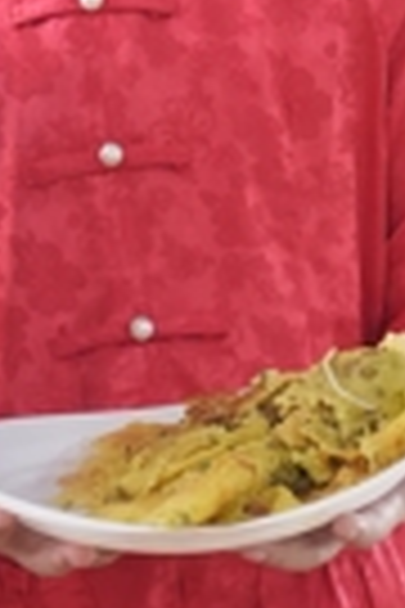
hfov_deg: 4.6
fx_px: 5011
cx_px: -9
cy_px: 511
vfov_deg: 6.9
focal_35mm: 297
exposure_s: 1/160
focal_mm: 41
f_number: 2.8
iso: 2500
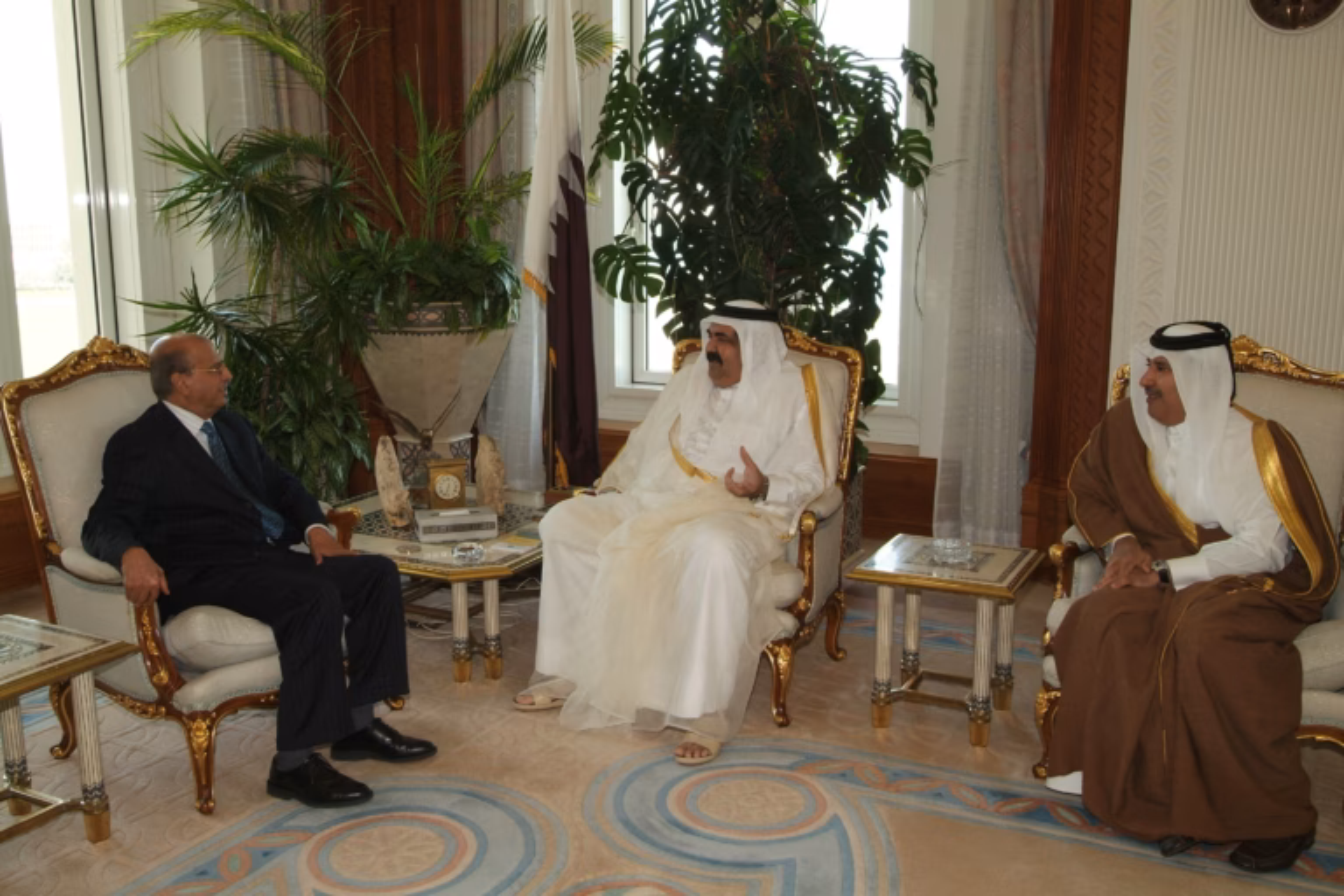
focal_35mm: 33
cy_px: 448
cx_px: 672
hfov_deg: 57.2
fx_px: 1232
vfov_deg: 40.0
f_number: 5.6
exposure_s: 1/60
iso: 400
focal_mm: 22
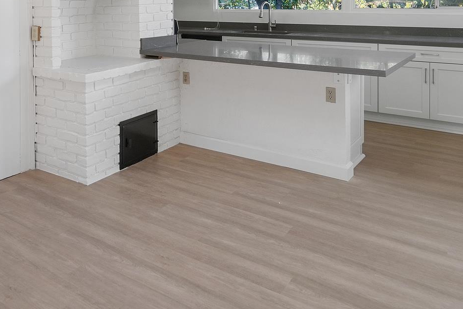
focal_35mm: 35
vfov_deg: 34.7
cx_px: 100
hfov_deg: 51.4
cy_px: 7
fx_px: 450
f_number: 6.3
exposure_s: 1/30
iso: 400
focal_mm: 16
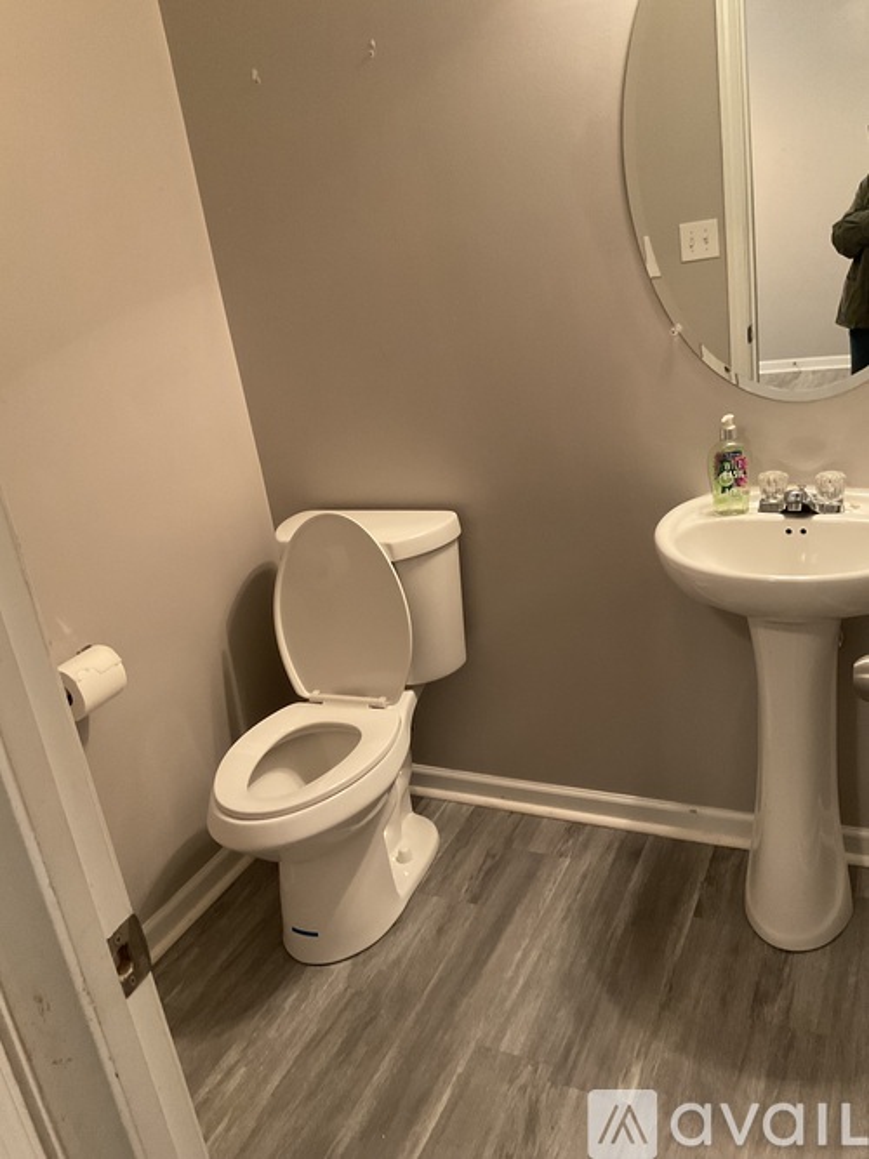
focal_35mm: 29
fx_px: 971
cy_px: 580
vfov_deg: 61.7
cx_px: 434
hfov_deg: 48.2
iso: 250
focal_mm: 3
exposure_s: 1/40
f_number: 1.8
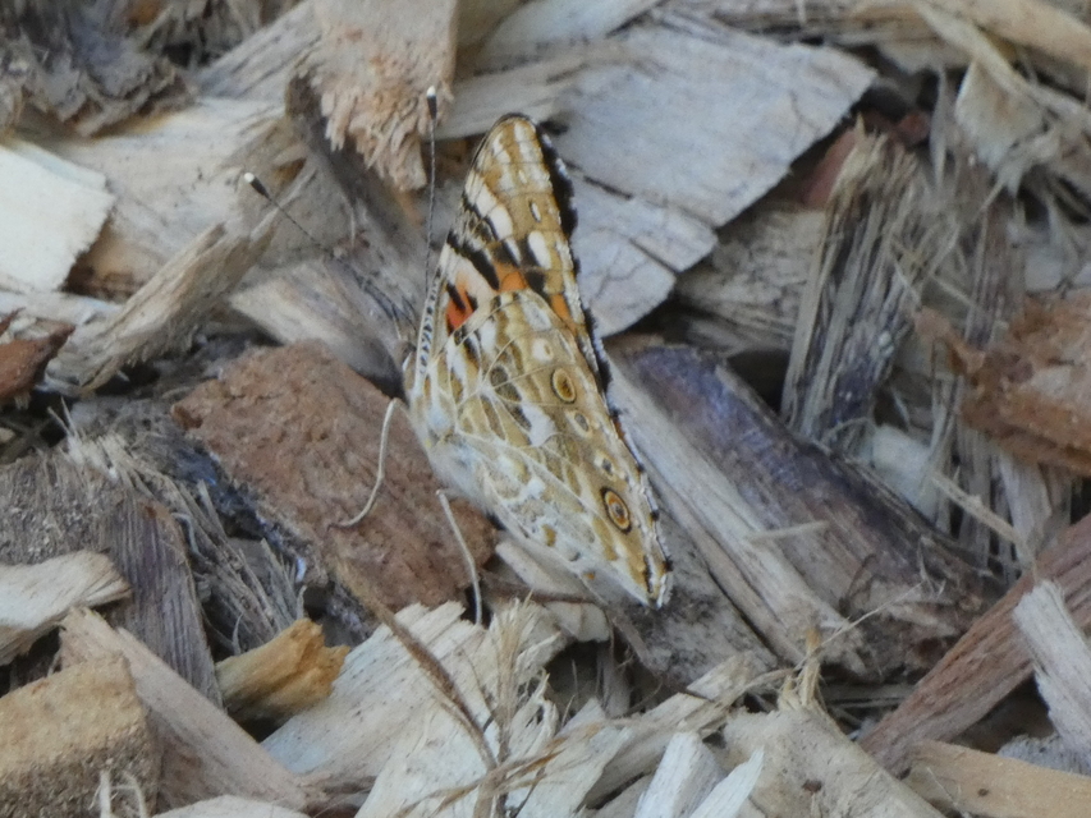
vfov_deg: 2.3
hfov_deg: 3.1
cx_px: 546
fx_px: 20237
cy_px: 409
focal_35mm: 642
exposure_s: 1/100
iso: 500
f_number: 5.6
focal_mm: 115
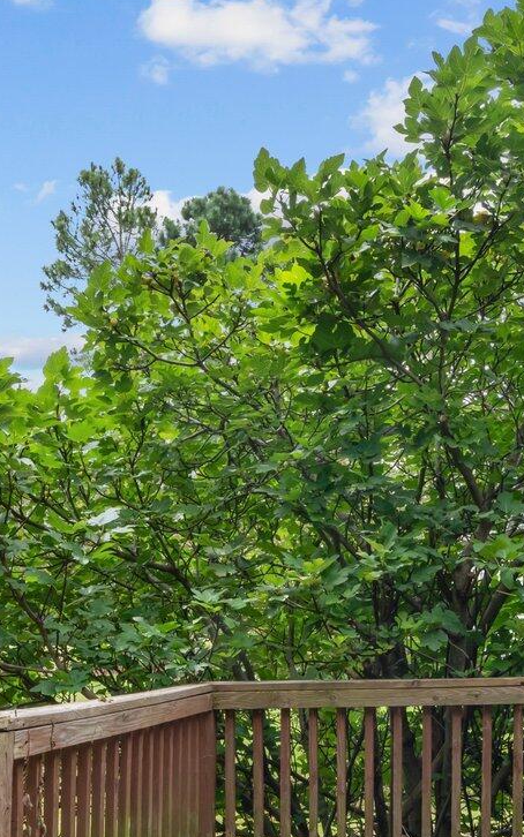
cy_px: 484
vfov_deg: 43.4
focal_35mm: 46
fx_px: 1051
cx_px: 252
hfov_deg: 28.0
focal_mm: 16
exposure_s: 1/125
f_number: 10
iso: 400
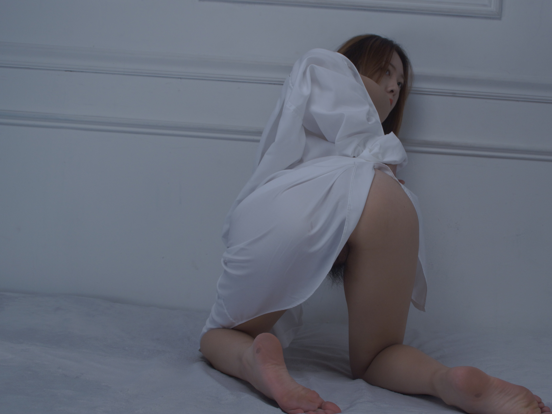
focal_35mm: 49
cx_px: 355
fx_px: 781
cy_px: 203
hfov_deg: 38.6
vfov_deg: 29.7
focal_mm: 24
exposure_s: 1/125
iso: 200
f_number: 5.6
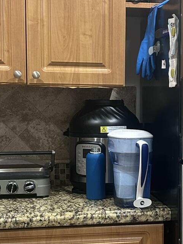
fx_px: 571
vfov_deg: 24.0
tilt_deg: -7.6
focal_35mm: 81
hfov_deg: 18.1
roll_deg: -1.0
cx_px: 136
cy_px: 161
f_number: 1.5
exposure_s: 1/60
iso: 250
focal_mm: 5.7
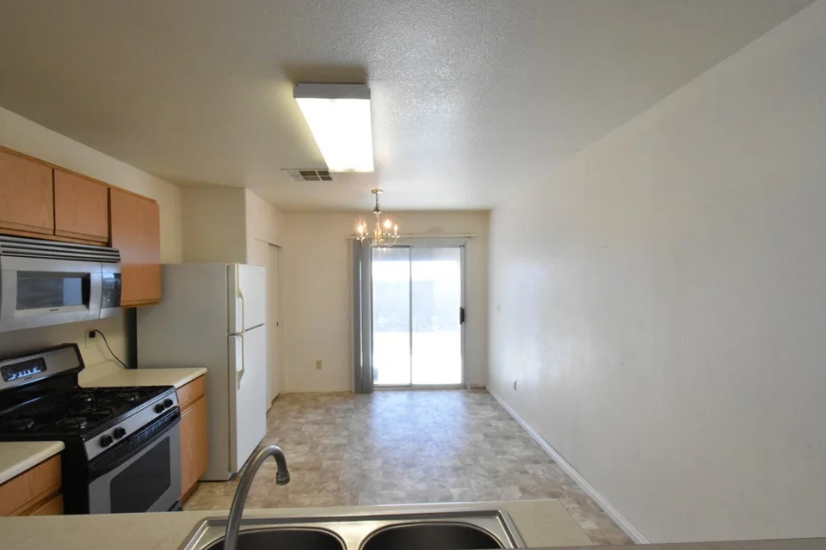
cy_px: 287
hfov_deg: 96.7
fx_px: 367
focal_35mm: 16
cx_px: 393
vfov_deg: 73.7
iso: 4000
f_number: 22
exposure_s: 1/30
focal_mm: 10
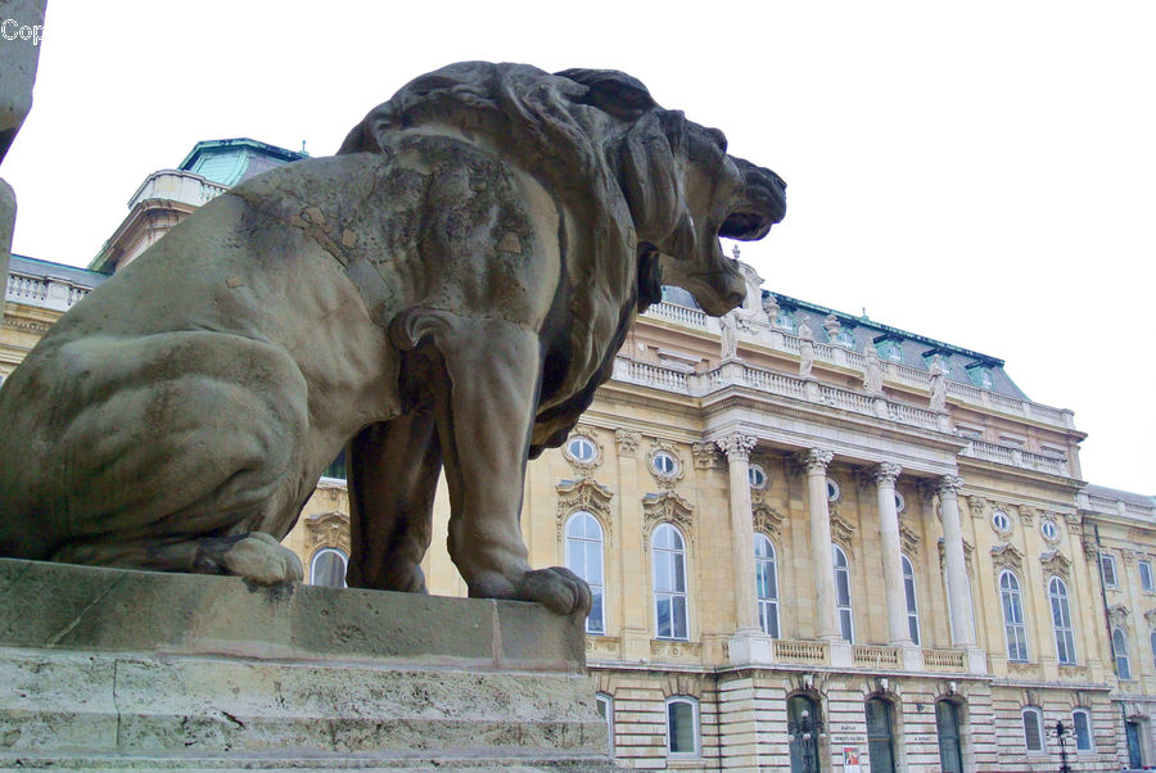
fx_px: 1254
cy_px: 386
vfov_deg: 34.3
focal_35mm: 39
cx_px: 578
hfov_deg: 49.5
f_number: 4
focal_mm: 14.5
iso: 140
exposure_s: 1/250
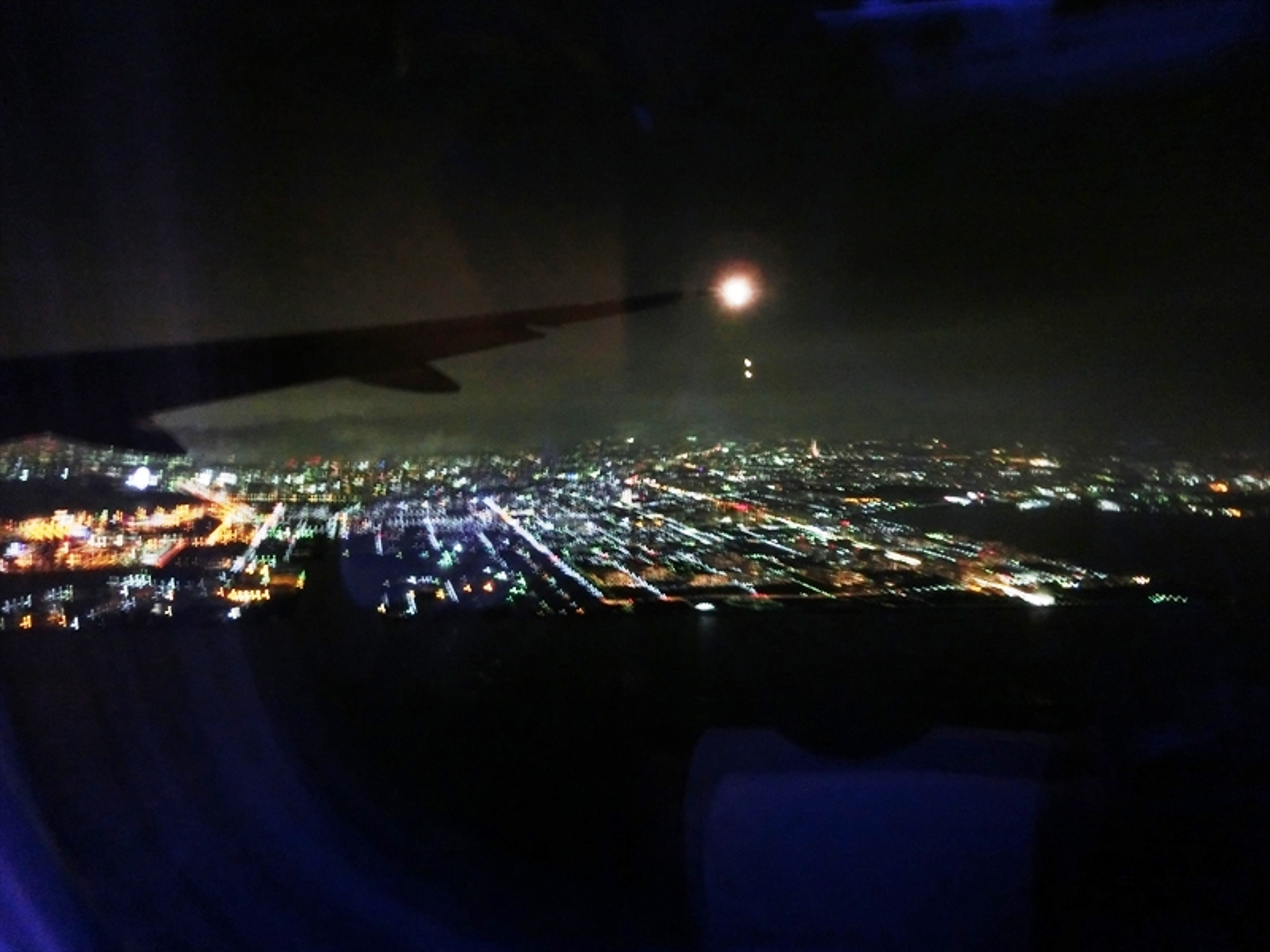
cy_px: 476
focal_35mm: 24
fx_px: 881
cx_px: 635
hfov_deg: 71.6
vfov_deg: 56.8
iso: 800
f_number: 3
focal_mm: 4.24
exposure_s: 1/4
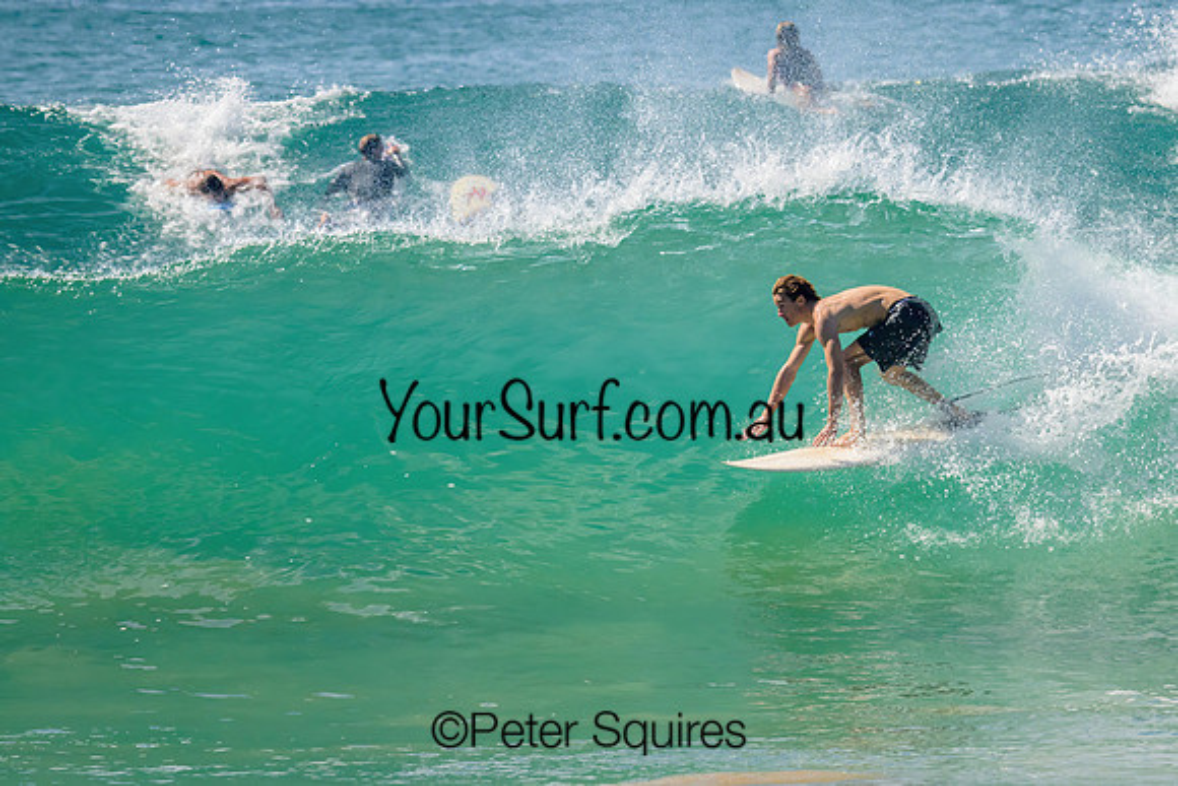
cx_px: 802
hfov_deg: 3.7
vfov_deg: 2.5
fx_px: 18272
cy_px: 375
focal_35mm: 558
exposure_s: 1/2000
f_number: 10
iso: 640
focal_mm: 410
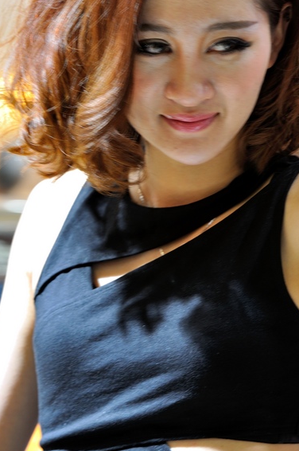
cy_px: 188
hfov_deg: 3.6
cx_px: 145
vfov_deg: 5.4
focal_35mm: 384
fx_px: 4792
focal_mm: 185
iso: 200
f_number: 4.5
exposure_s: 1/15
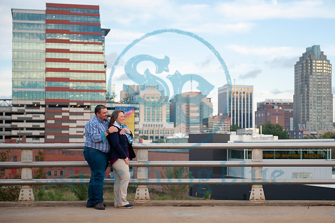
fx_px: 754
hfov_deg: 25.0
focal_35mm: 81
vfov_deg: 16.8
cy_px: 119
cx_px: 193
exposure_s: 1/400
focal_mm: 70
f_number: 2.8
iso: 200
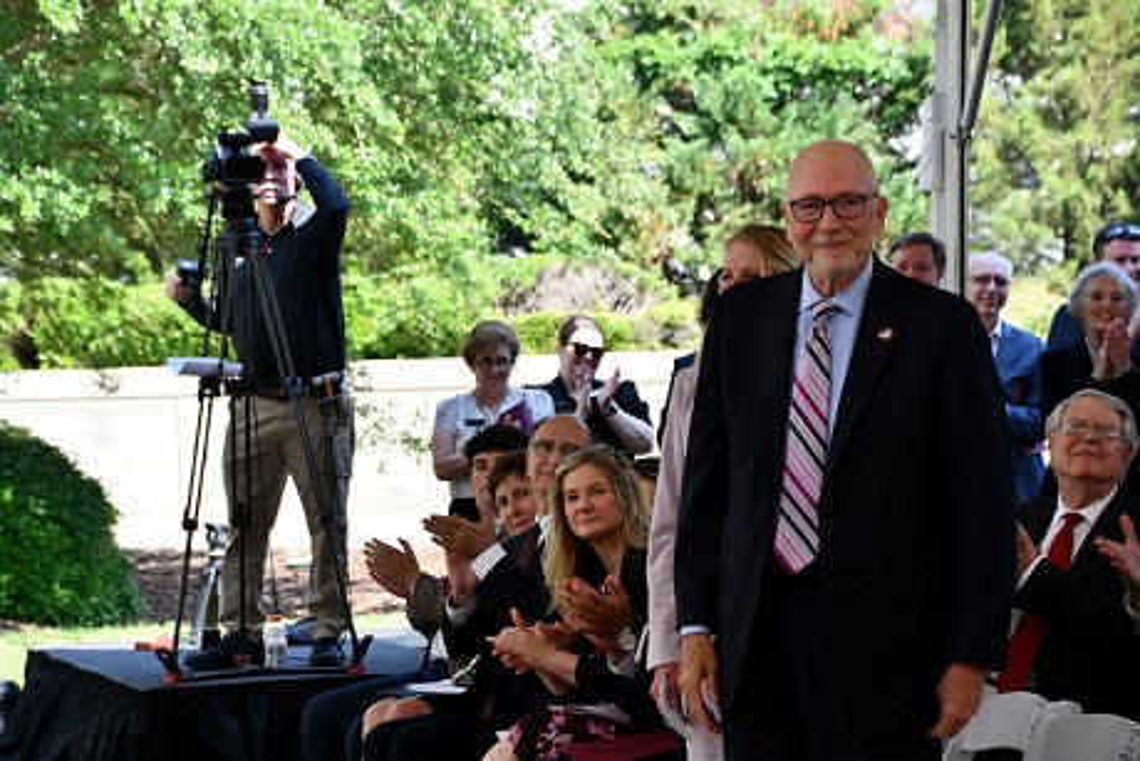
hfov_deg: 16.1
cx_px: 570
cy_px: 380
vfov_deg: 10.8
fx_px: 4023
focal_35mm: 127
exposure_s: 1/250
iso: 200
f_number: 5.6
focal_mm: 85
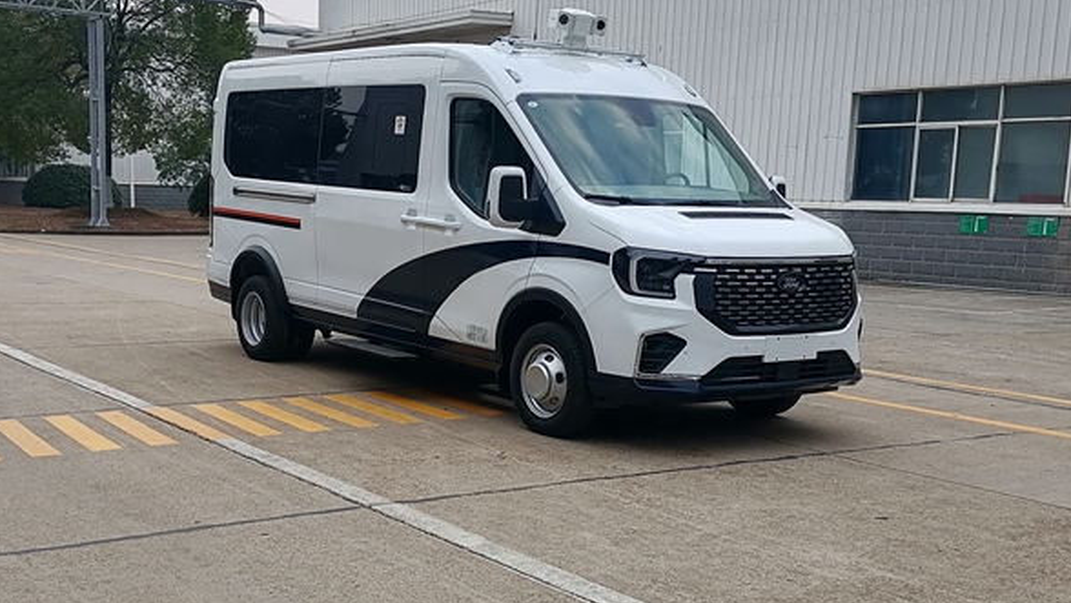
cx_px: 539
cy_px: 219
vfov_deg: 38.7
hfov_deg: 64.3
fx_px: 852
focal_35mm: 30
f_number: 1.8
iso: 50
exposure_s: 1/174
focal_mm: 5.3
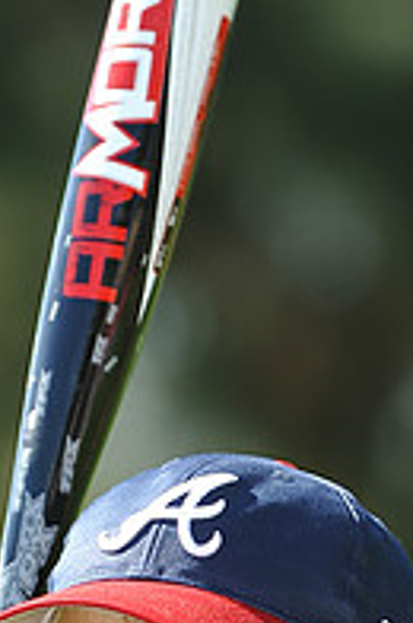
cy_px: 795
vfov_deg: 3.5
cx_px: 172
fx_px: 10240
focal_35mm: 593
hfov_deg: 2.3
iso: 200
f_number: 4.5
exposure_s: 1/640
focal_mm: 200
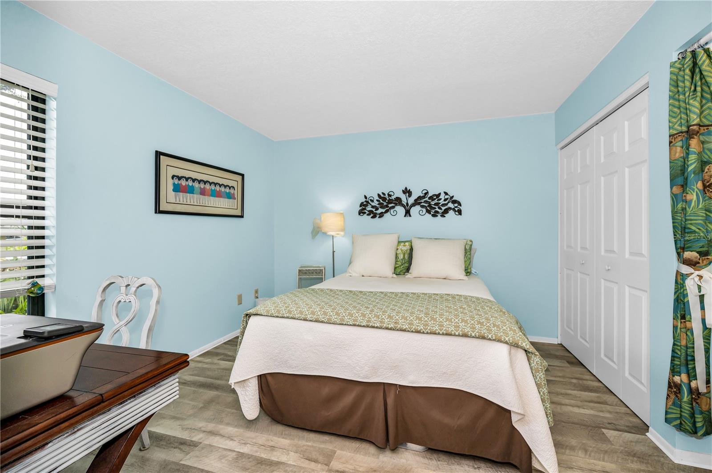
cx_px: 356
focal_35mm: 15
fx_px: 296
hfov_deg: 100.5
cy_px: 236
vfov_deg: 77.2
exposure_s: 1/80
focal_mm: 15
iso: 250
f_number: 5.6
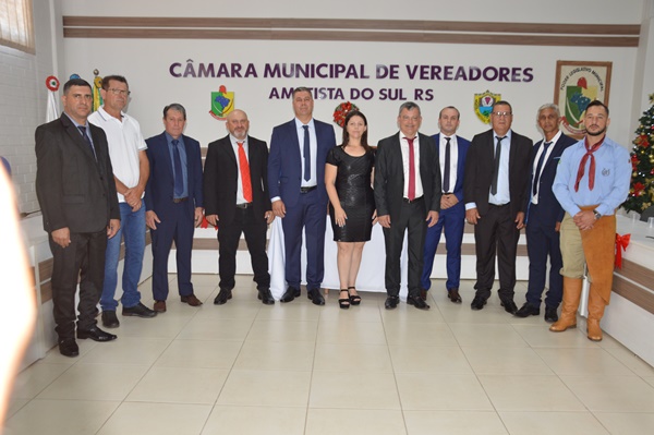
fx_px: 572
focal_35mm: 32
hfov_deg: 59.5
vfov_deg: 41.6
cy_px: 218
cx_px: 327
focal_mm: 21
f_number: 4
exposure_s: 1/60
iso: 400
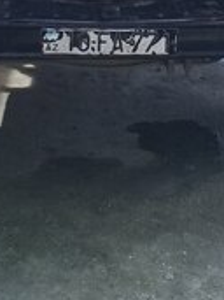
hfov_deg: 16.4
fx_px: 777
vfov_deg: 20.2
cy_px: -74
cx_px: 105
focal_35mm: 90
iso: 50
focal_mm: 3.3
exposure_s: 1/524
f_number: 2.2
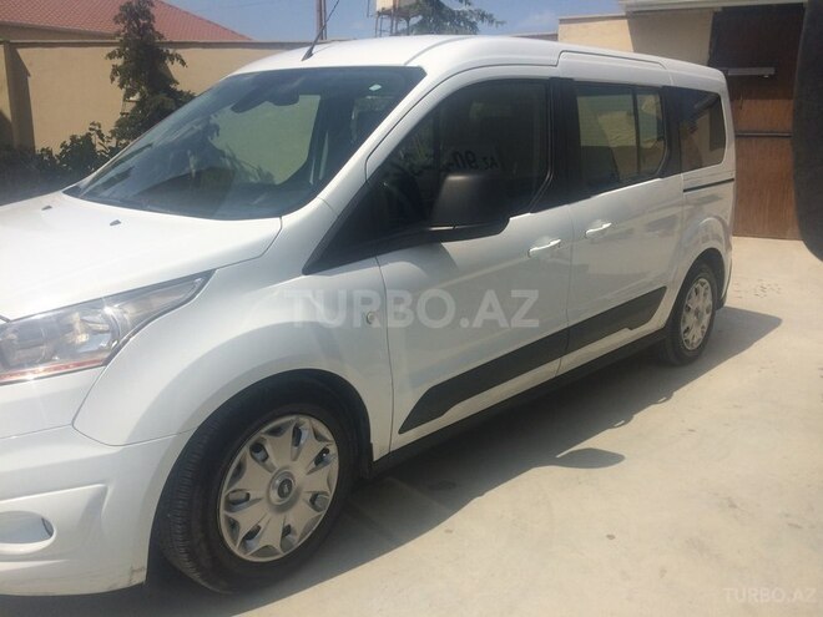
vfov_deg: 48.2
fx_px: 689
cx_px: 412
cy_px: 308
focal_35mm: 29
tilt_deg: -13.6
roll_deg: -0.8
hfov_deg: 61.7
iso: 32
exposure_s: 1/4566
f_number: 2.2
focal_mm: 4.15
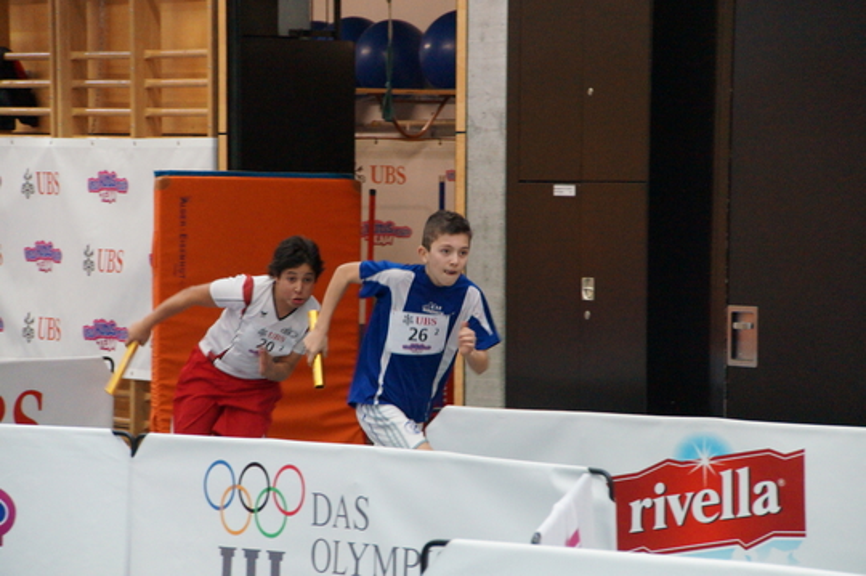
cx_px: 433
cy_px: 288
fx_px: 4326
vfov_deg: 7.6
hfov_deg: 11.4
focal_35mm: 180
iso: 3200
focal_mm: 120
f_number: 5.6
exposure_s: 1/125
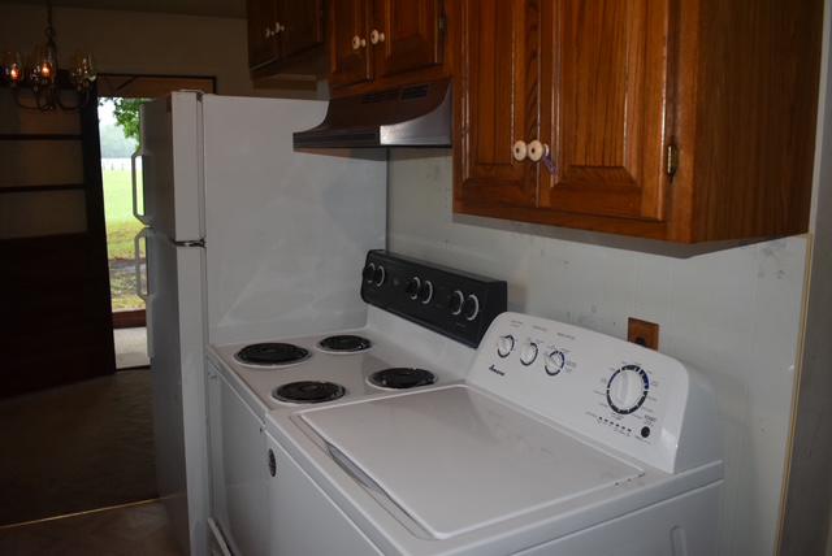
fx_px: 694
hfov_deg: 61.9
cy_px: 278
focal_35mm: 30
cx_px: 416
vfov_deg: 43.7
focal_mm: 20
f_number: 4
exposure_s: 1/200
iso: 800
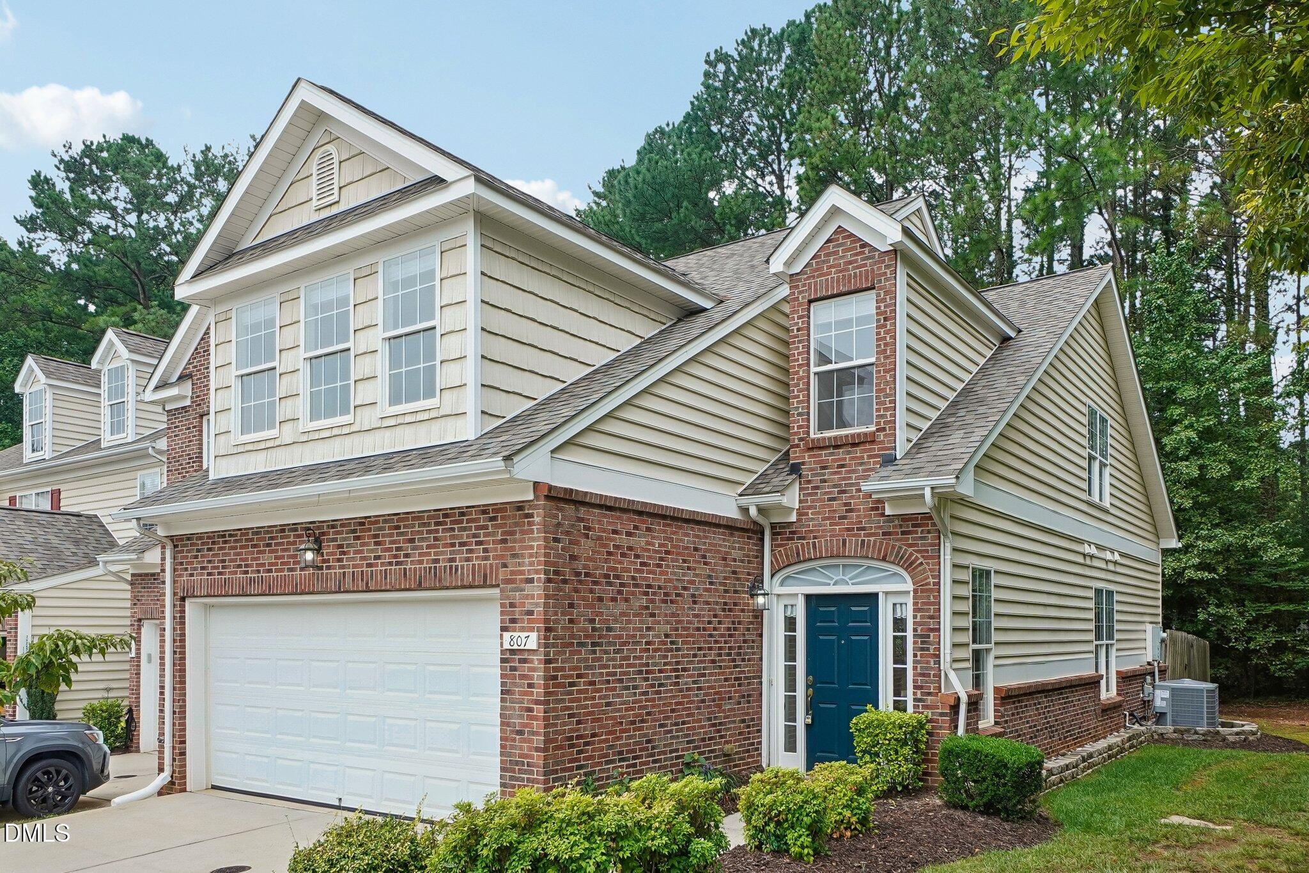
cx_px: 654
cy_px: 436
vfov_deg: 51.3
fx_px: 909
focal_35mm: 25
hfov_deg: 71.5
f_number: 8
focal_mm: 17
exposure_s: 1/100
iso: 400
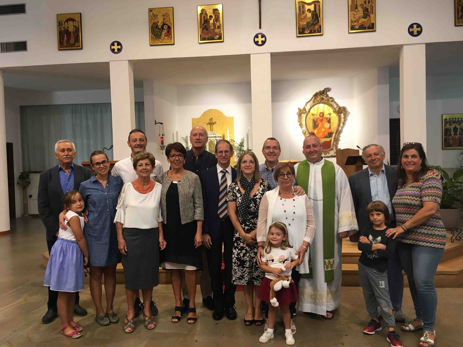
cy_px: 174
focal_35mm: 29
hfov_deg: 61.7
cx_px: 232
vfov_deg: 48.2
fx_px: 388
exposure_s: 1/33
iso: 80
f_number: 2.2
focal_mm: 4.15
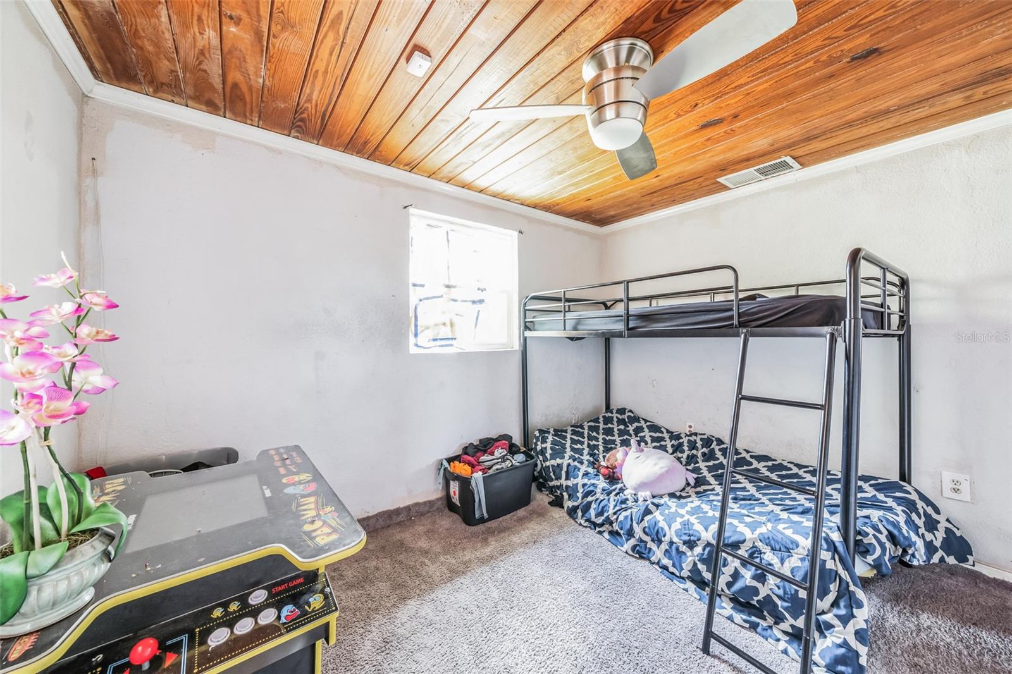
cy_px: 337
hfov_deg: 112.6
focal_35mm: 12
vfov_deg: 90.0
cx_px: 506
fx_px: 337
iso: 640
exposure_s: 1.6
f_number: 8
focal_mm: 12
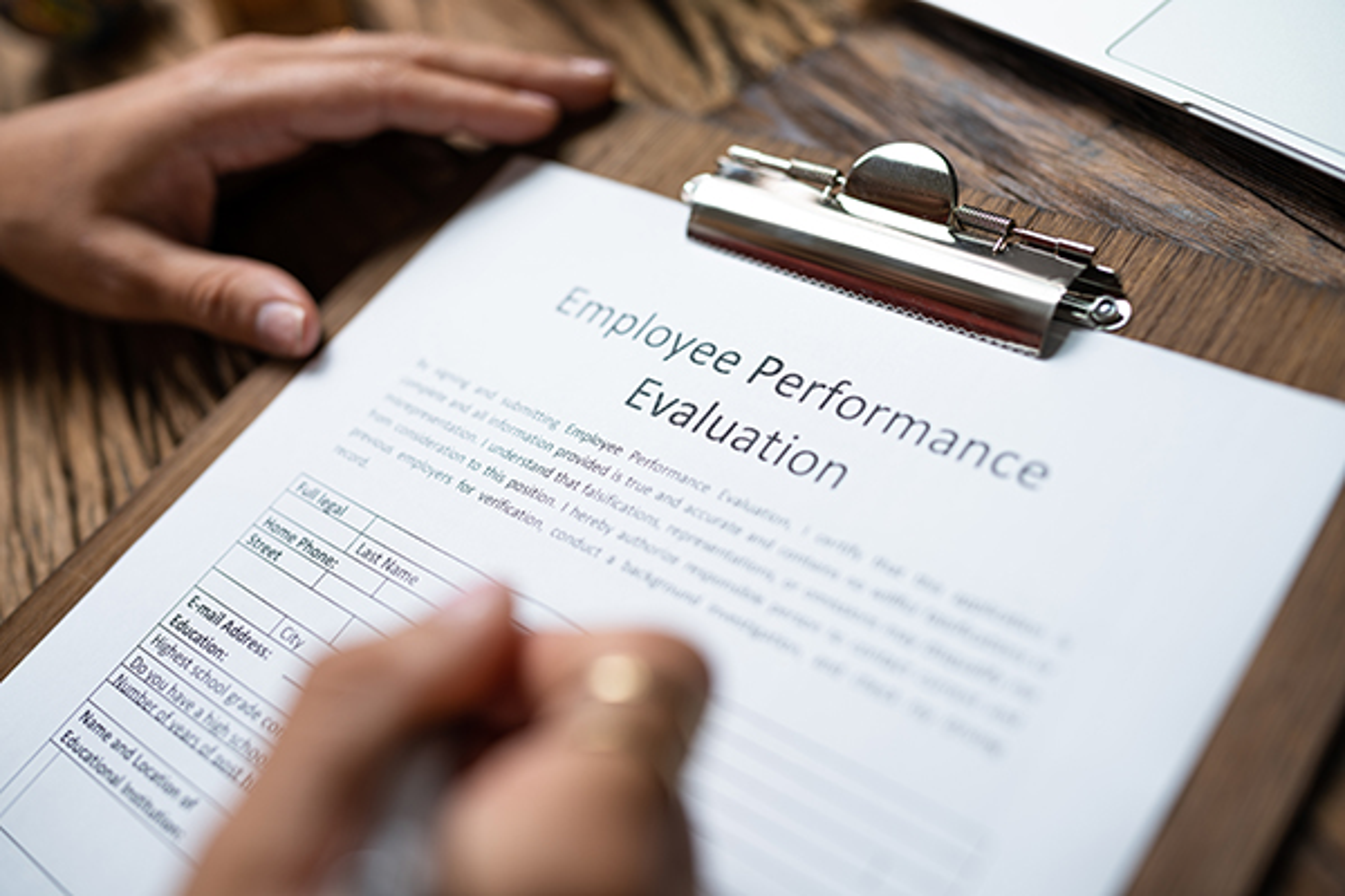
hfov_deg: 54.4
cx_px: 672
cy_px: 448
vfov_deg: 37.9
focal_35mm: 35
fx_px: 1308
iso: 50
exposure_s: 1/160
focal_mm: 35
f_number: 2.2
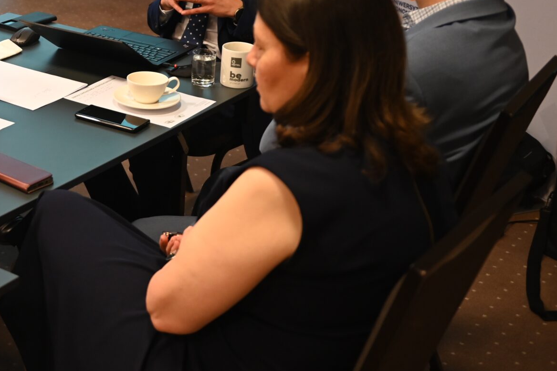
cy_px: 67
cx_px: -20
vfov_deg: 19.8
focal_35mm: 68
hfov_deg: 27.7
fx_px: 1052
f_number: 2.8
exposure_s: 1/160
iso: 1000
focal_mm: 31
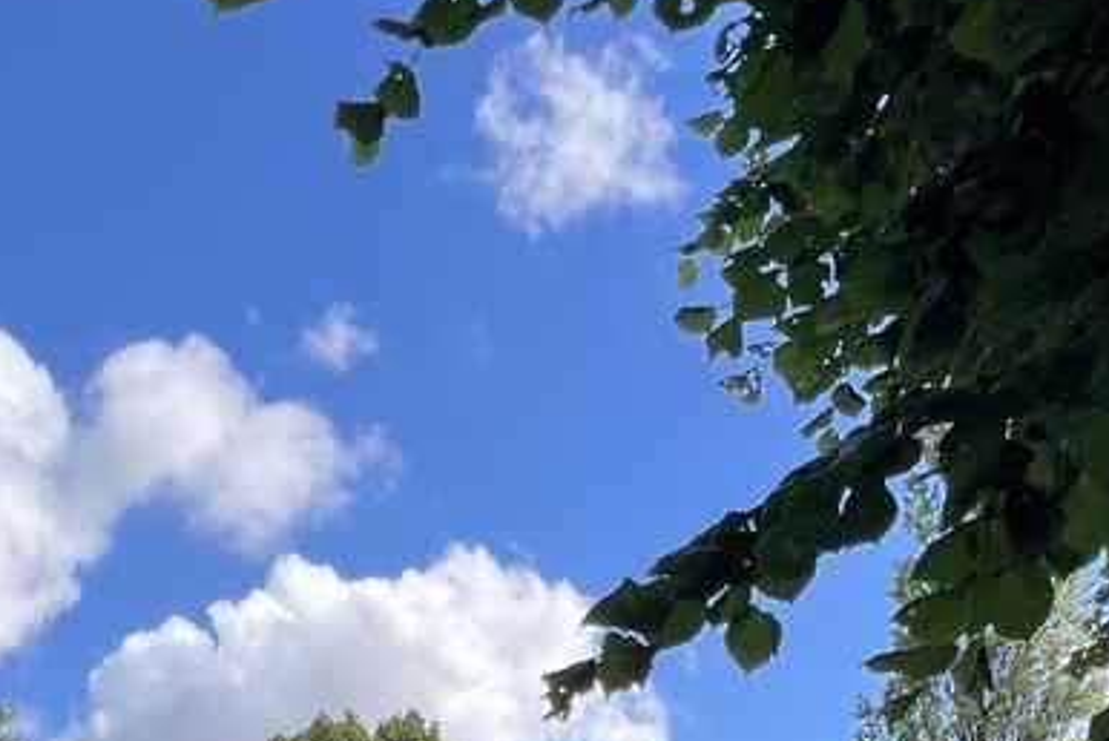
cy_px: 1157
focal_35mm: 42
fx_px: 1295
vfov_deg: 24.0
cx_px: 471
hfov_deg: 46.2
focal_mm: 1.57
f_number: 1.8
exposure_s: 1/615
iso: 32
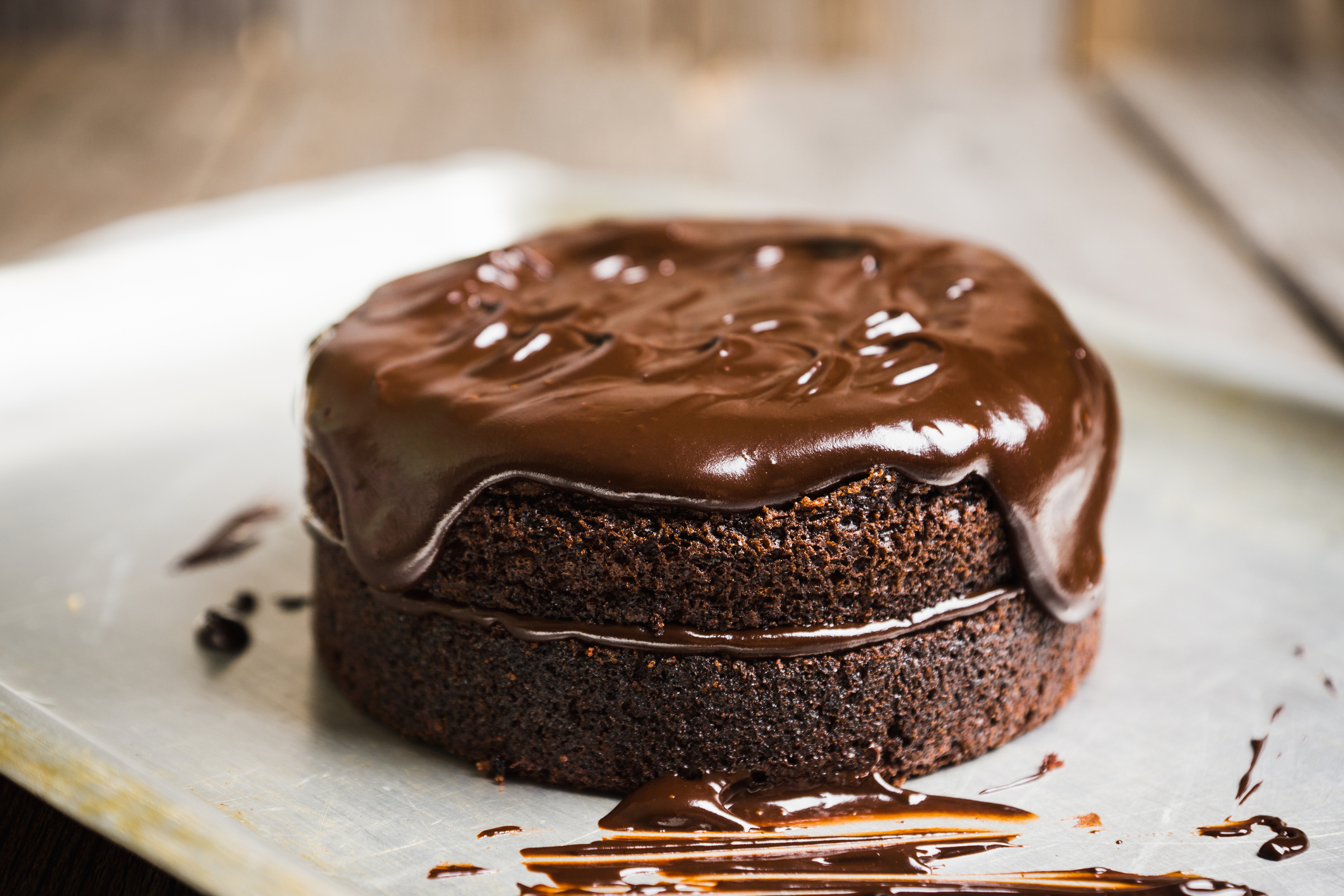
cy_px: 448
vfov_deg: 18.2
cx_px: 672
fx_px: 2800
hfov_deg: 27.0
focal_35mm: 75
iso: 50
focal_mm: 50
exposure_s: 1/160
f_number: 3.5
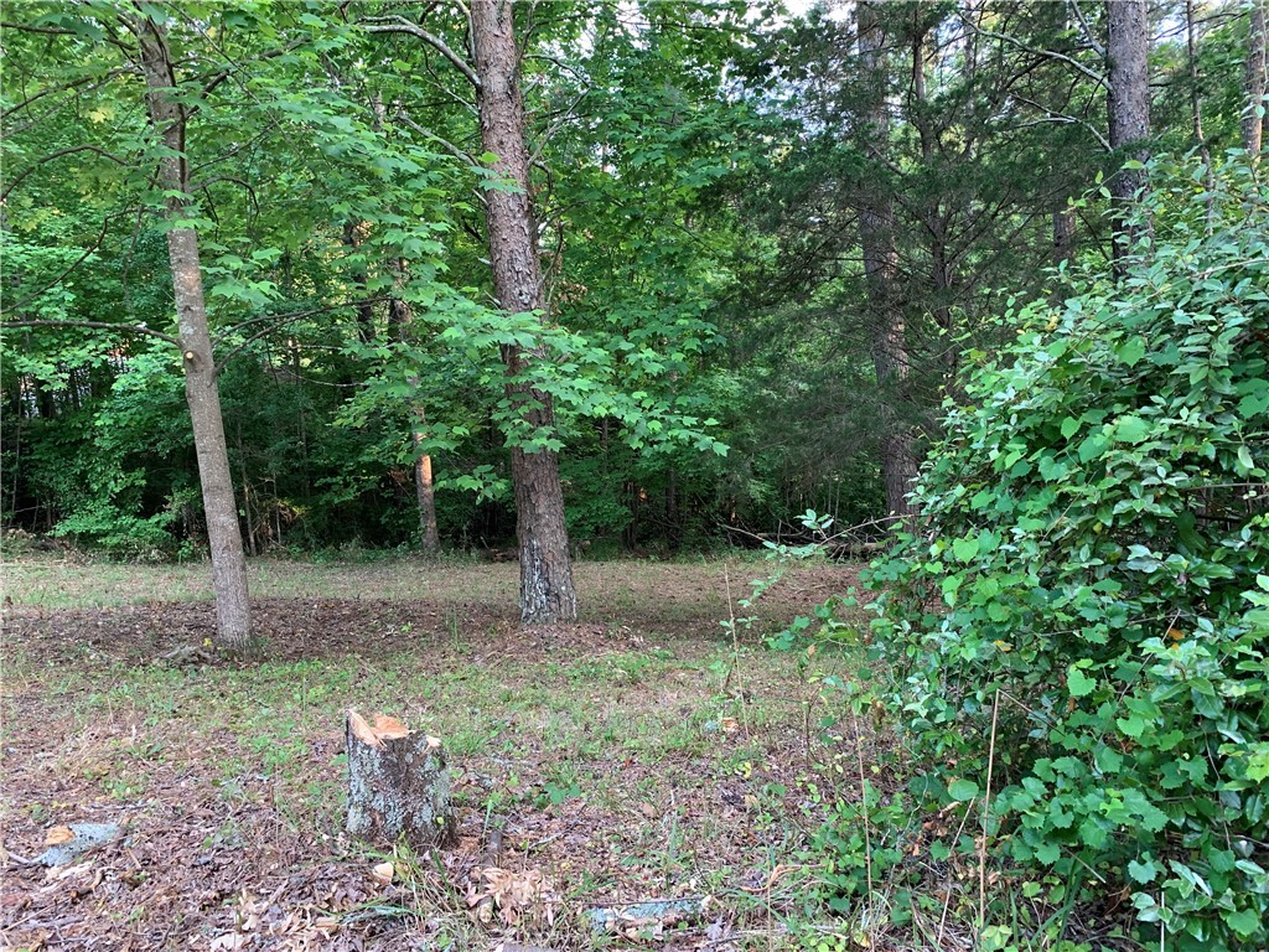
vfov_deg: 53.1
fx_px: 953
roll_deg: +2.1
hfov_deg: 67.3
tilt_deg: -2.6
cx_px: 634
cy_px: 476
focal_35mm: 26
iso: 100
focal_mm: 4.25
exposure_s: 1/91
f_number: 1.8
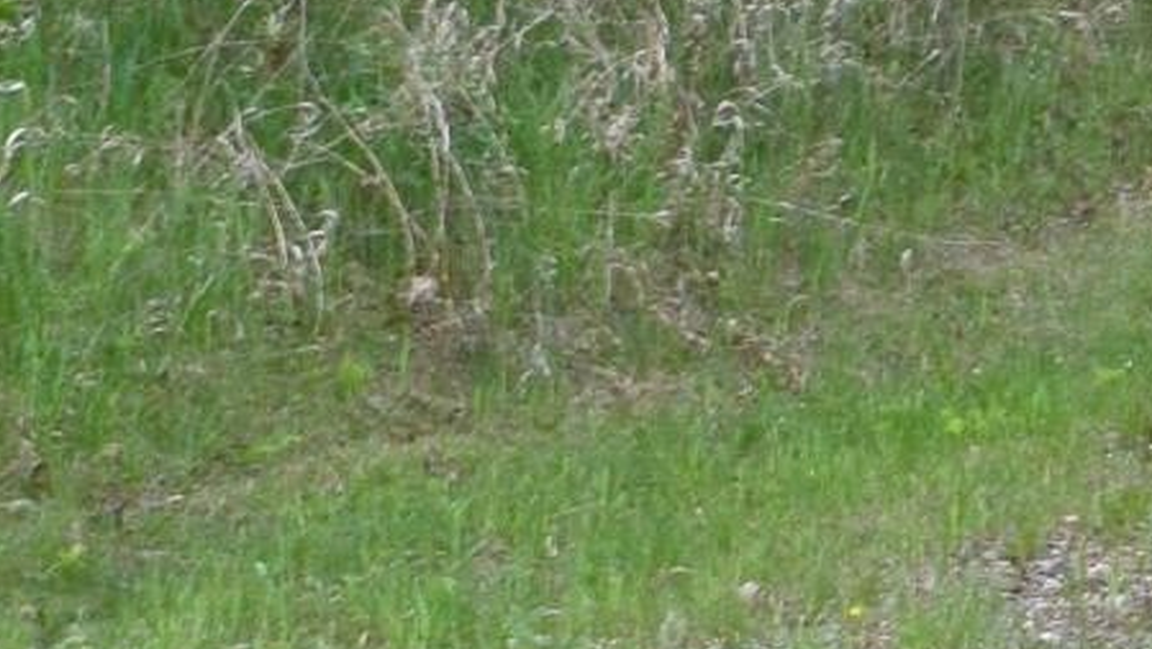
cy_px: 823
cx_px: 2596
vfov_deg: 5.8
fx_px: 6417
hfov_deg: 9.3
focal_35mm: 210
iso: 400
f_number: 10
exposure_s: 1/200
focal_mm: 20
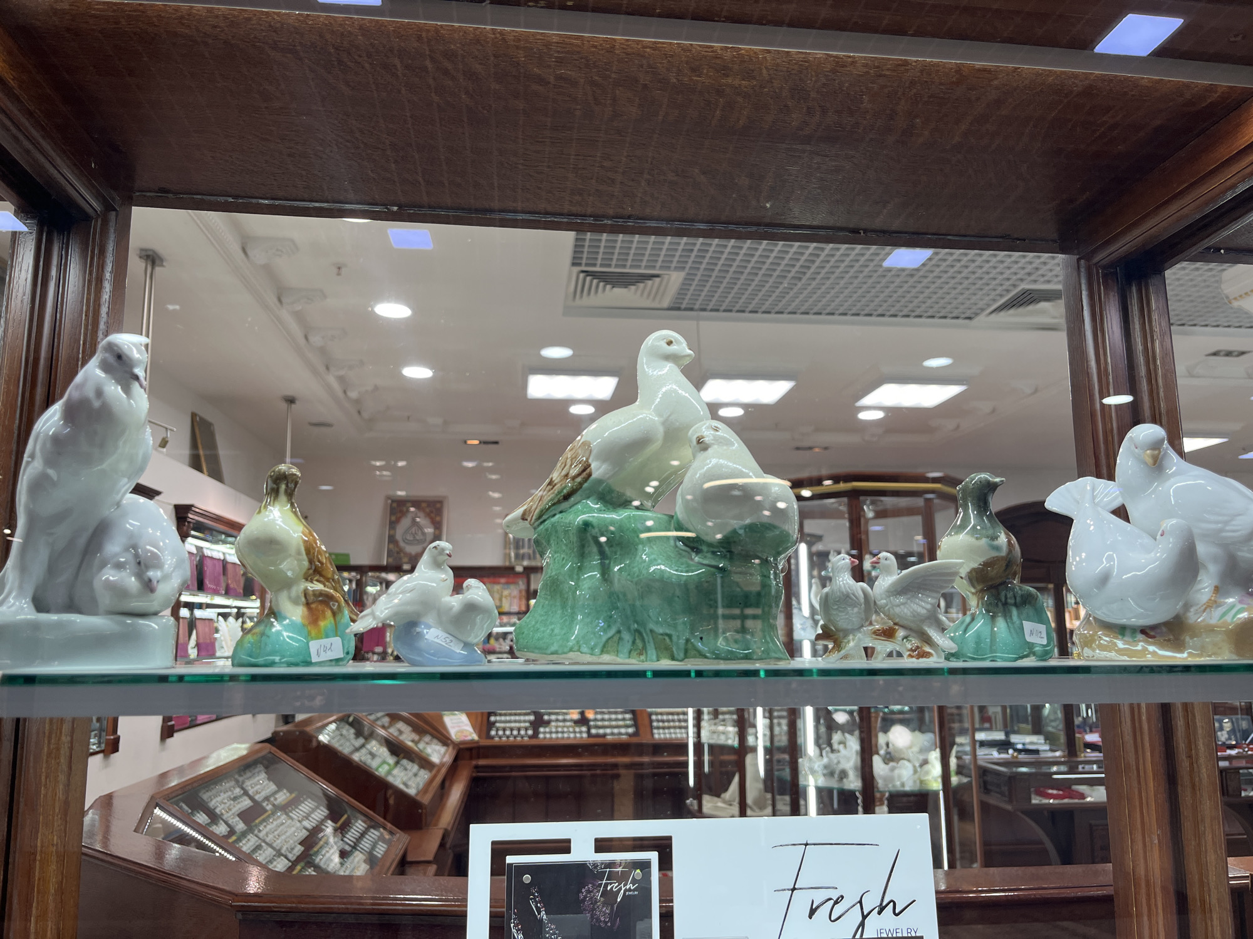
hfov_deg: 67.3
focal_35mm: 26
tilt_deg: +9.2
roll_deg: +0.5
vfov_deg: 53.1
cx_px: 626
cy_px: 470
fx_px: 941
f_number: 1.6
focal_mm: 5.1
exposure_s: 1/100
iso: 50
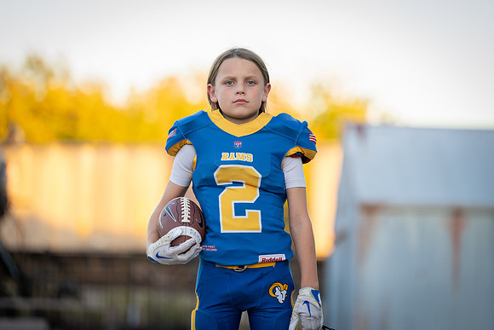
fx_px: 2163
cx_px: 247
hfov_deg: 13.0
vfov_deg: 8.7
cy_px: 165
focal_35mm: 158
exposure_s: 1/320
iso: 320
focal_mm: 153
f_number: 2.8
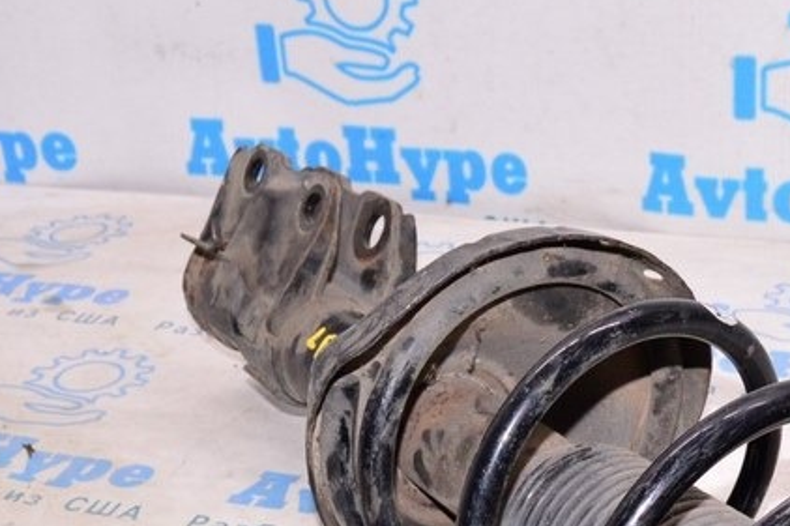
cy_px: 478
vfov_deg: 16.8
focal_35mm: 80
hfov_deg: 25.0
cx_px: 629
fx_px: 1755
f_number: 8
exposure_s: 1/100
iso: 1600
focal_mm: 22
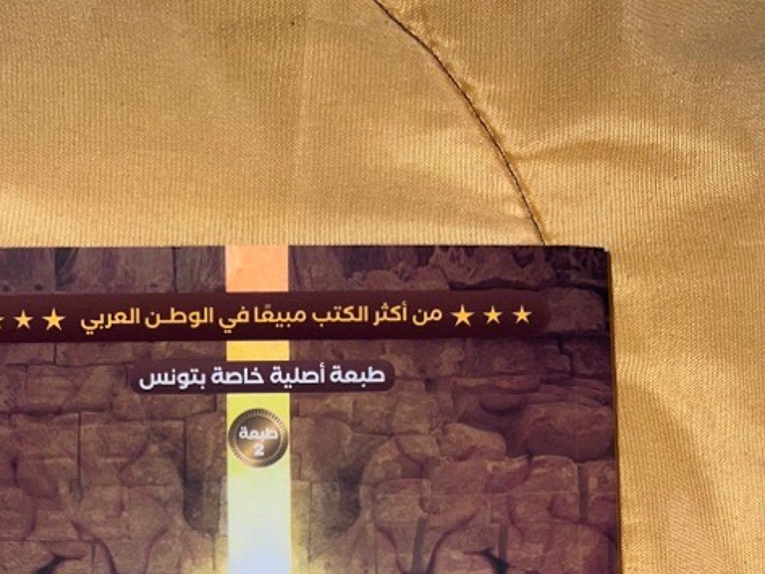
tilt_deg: -81.4
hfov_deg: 34.7
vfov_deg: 23.3
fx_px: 1216
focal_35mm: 55
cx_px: 275
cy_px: 762
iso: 32
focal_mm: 5.7
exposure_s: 1/73
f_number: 1.5
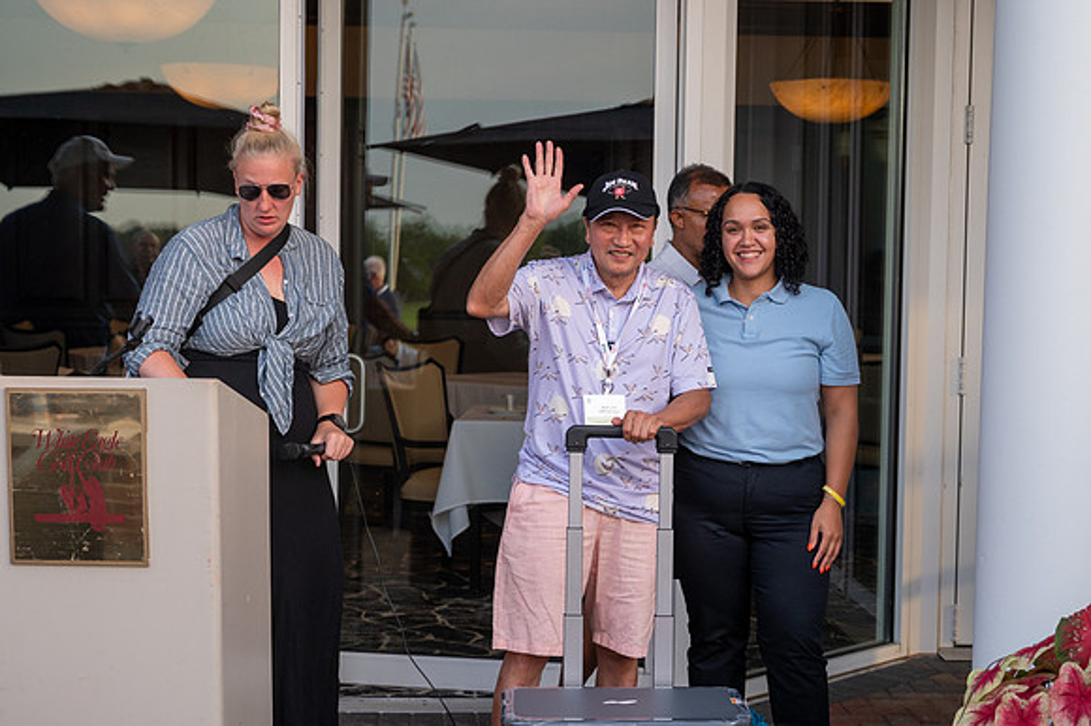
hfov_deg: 33.9
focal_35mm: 59
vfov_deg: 23.0
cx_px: 581
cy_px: 408
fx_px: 1787
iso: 500
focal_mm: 49
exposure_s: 1/500
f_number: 4
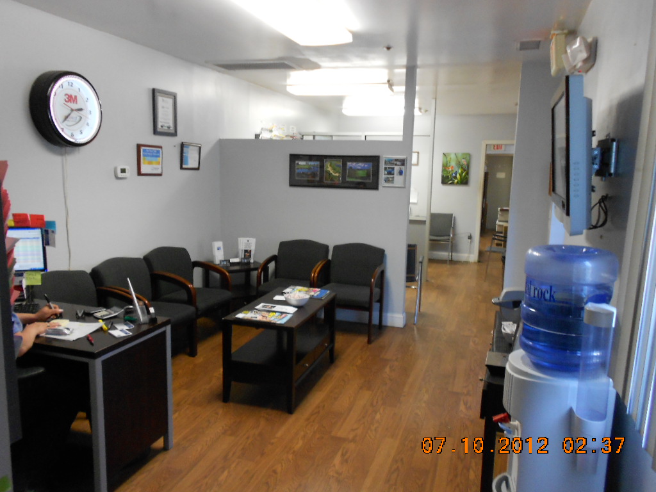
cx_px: 328
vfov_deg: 53.1
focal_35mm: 26
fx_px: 493
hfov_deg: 67.3
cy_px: 246
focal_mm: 4.6
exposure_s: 1/30
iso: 250
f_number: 3.2
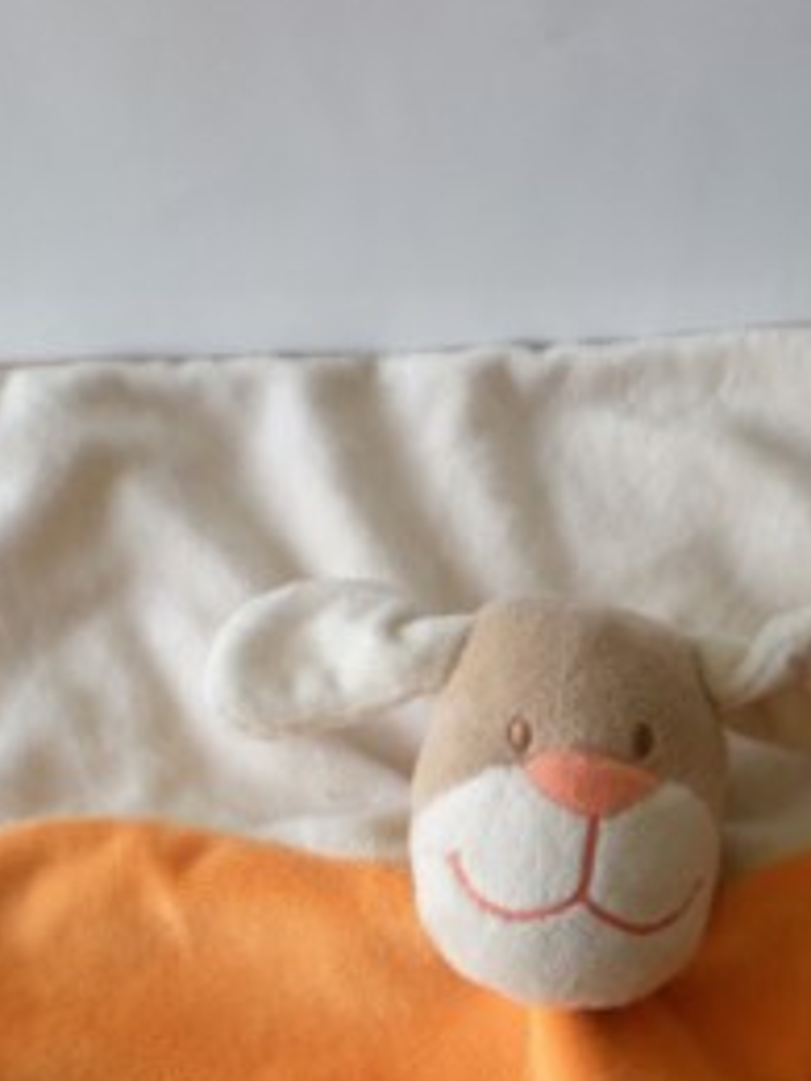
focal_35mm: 76
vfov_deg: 25.3
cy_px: 852
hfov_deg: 19.3
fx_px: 2374
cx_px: 524
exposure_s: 1/62.7
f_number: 3.1
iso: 91
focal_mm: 6.3
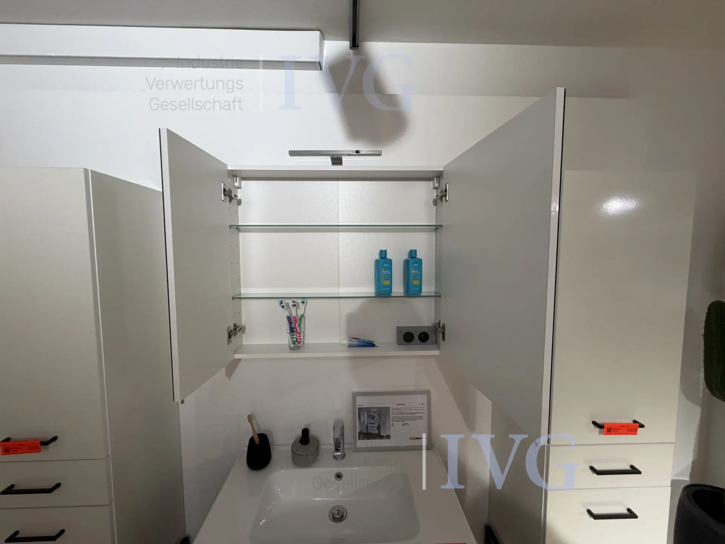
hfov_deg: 102.1
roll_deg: +1.6
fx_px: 293
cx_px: 362
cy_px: 272
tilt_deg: -2.1
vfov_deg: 85.7
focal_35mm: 14
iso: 125
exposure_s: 1/100
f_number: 2.2
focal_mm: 2.22
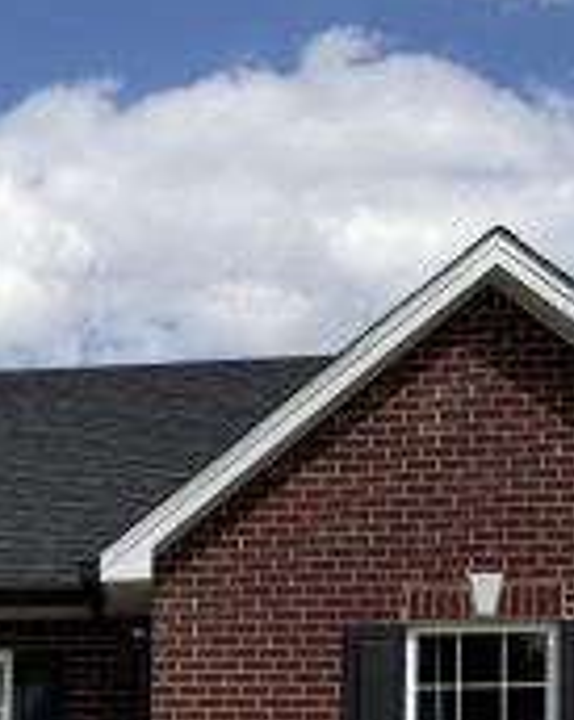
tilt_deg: +3.6
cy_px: 862
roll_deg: -0.7
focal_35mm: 91
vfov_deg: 19.8
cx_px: -161
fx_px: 1938
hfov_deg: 16.0
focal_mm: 6.76
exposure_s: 1/5714
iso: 80
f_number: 1.78
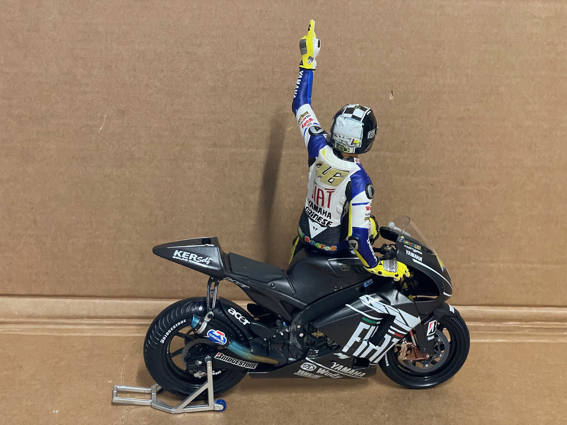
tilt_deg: -20.1
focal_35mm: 52
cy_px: 212
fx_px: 852
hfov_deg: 36.8
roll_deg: -1.4
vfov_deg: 28.0
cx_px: 284
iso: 500
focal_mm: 6
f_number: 2
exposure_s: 1/50
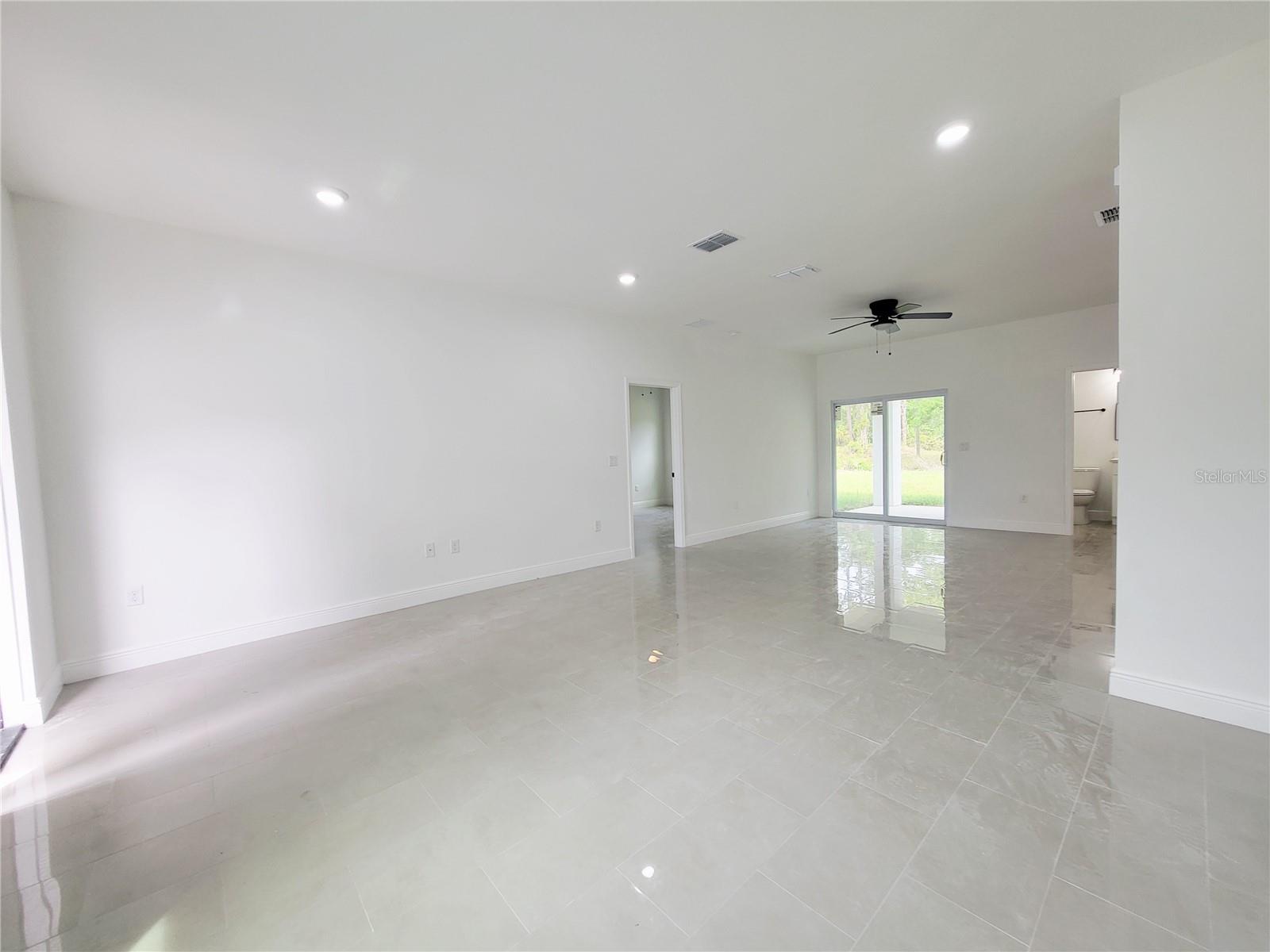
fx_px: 477
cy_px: 476
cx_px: 635
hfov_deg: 106.2
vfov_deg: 89.9
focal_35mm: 13
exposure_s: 1/60
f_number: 2.2
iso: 40
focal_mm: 1.74
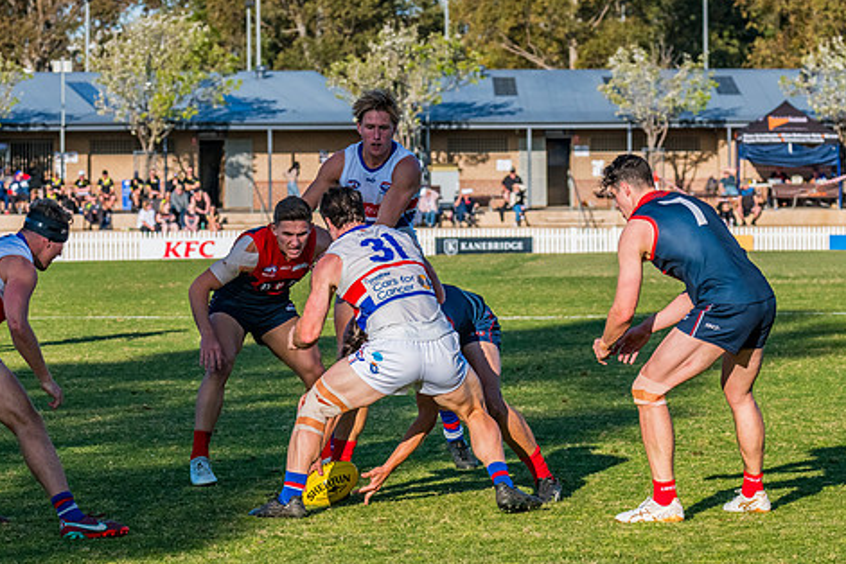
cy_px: 267
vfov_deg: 6.4
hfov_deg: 9.6
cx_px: 350
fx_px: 5029
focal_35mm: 214
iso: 800
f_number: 10
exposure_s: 1/1600
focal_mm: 170
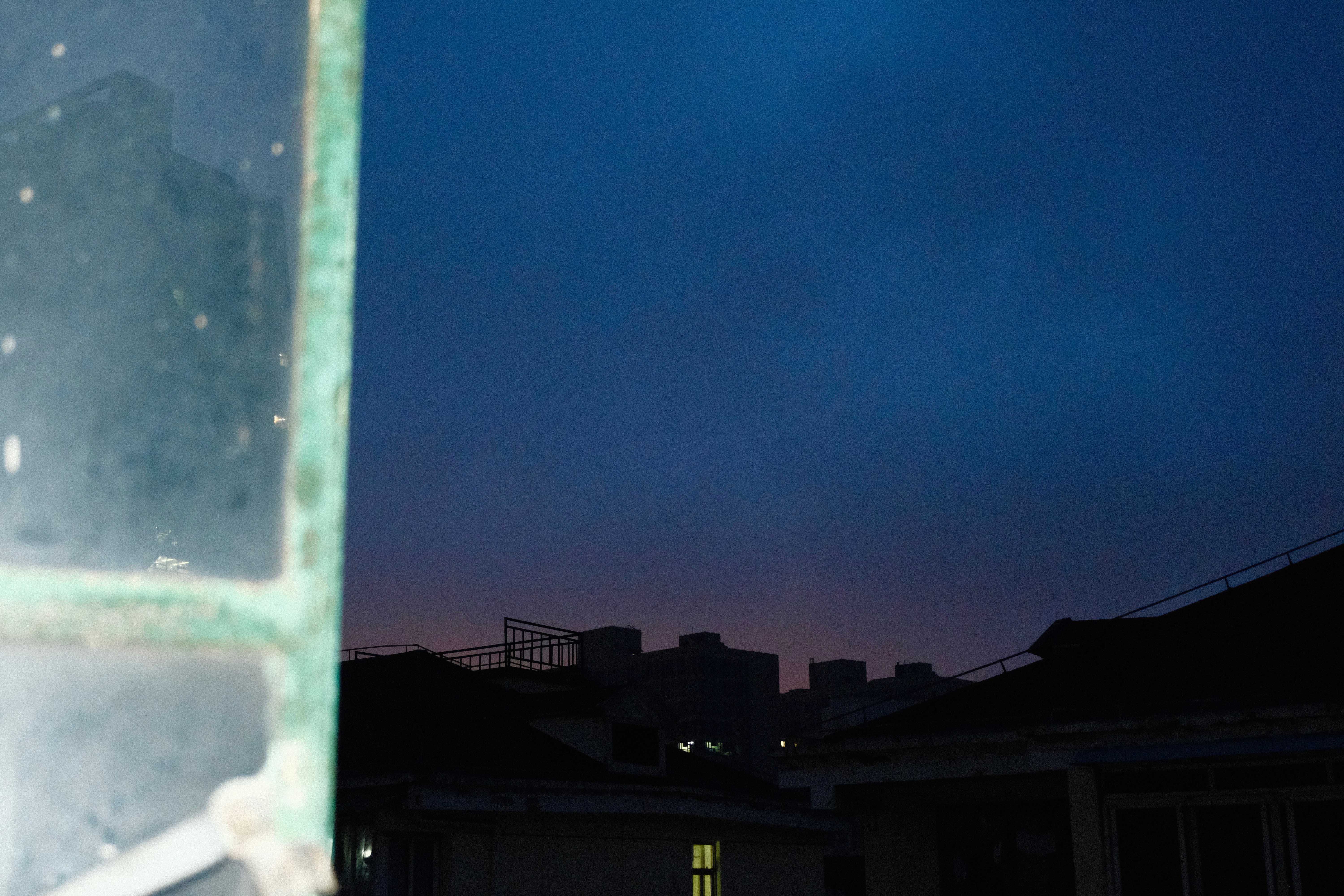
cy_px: 448
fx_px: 1568
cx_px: 672
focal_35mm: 42
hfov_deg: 46.4
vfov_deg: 31.9
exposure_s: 1/30
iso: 3200
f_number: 4.5
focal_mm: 28.2
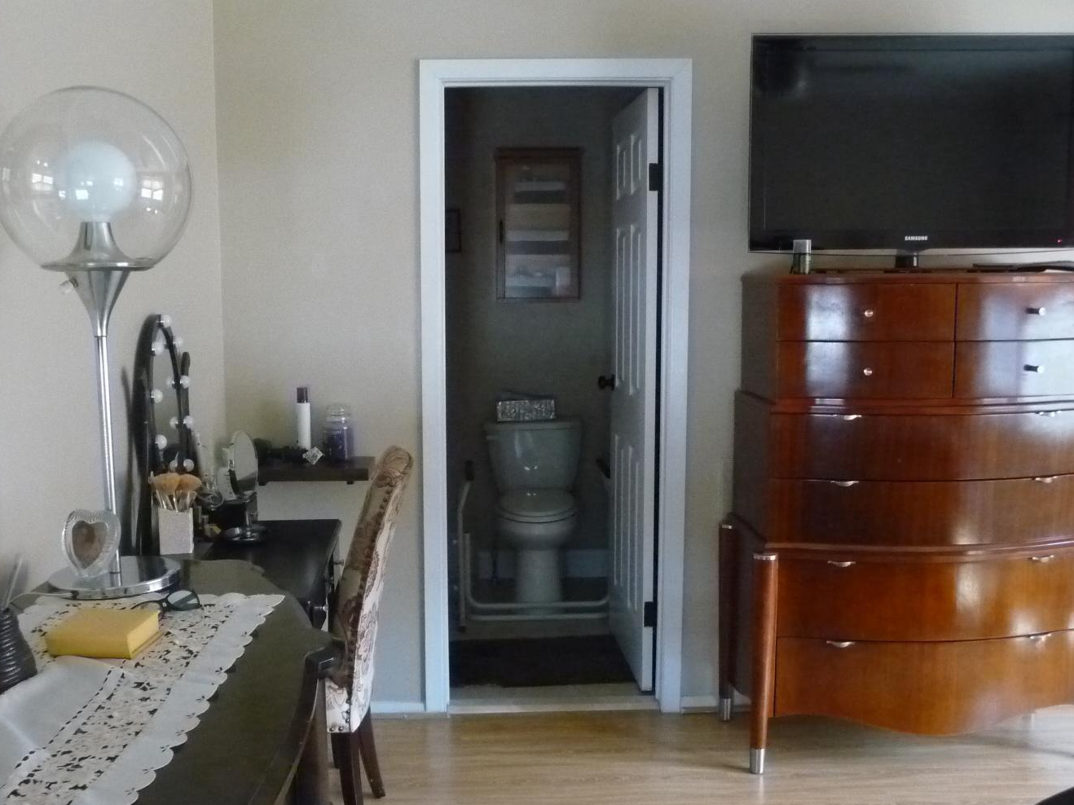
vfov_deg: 41.8
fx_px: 1055
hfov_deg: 53.9
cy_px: 398
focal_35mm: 34
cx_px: 514
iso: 800
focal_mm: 4.7
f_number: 3.3
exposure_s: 1/25
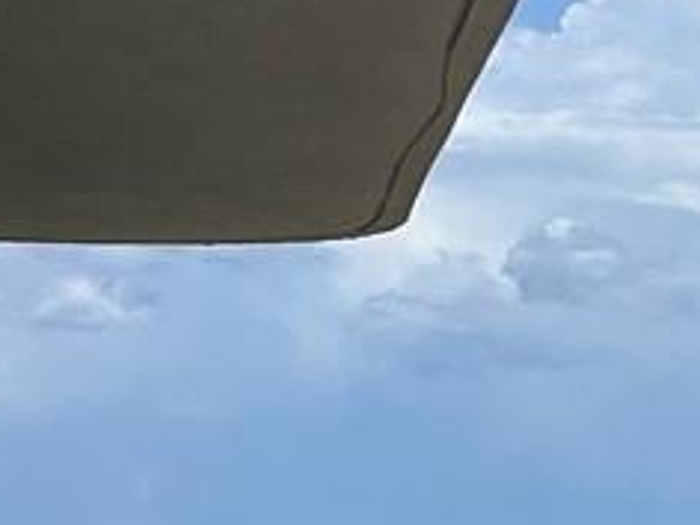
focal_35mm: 176
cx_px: 2284
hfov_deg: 8.7
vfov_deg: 8.1
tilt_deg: -5.6
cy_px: 952
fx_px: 3559
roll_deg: +0.9
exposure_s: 1/6173
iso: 50
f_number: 1.6
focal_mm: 5.1
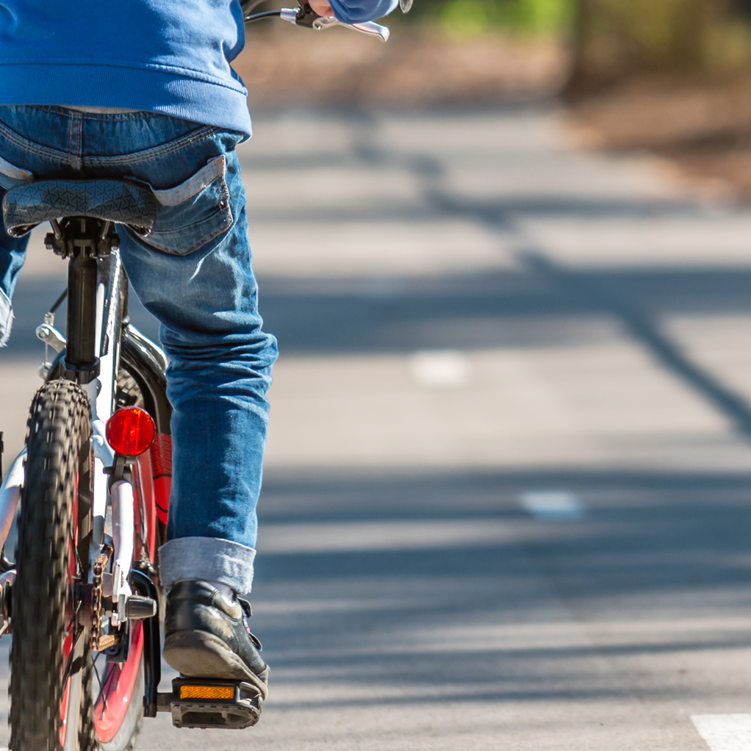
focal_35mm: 599
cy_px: 199
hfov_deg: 2.9
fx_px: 14703
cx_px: 635
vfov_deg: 2.9
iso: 100
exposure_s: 1/250
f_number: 4
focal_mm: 200
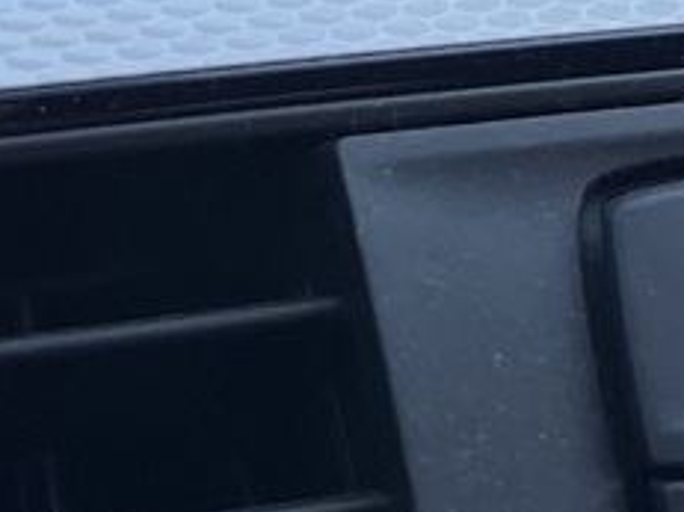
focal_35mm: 162
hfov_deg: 12.2
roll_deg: -0.9
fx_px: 3199
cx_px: 207
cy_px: -497
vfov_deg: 8.7
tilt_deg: -7.2
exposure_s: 1/766
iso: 50
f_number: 1.6
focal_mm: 5.1
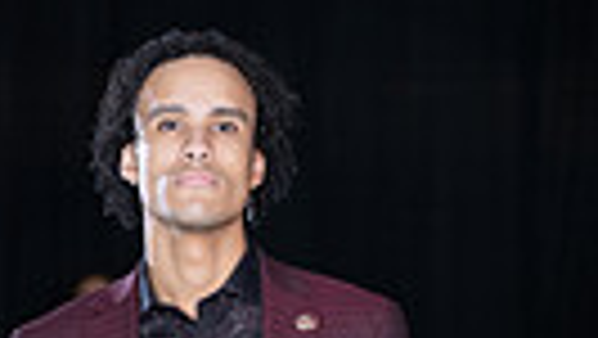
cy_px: 964
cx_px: 229
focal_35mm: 389
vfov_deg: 3.1
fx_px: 6172
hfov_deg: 5.5
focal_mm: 110
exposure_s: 1/160
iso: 1250
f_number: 5
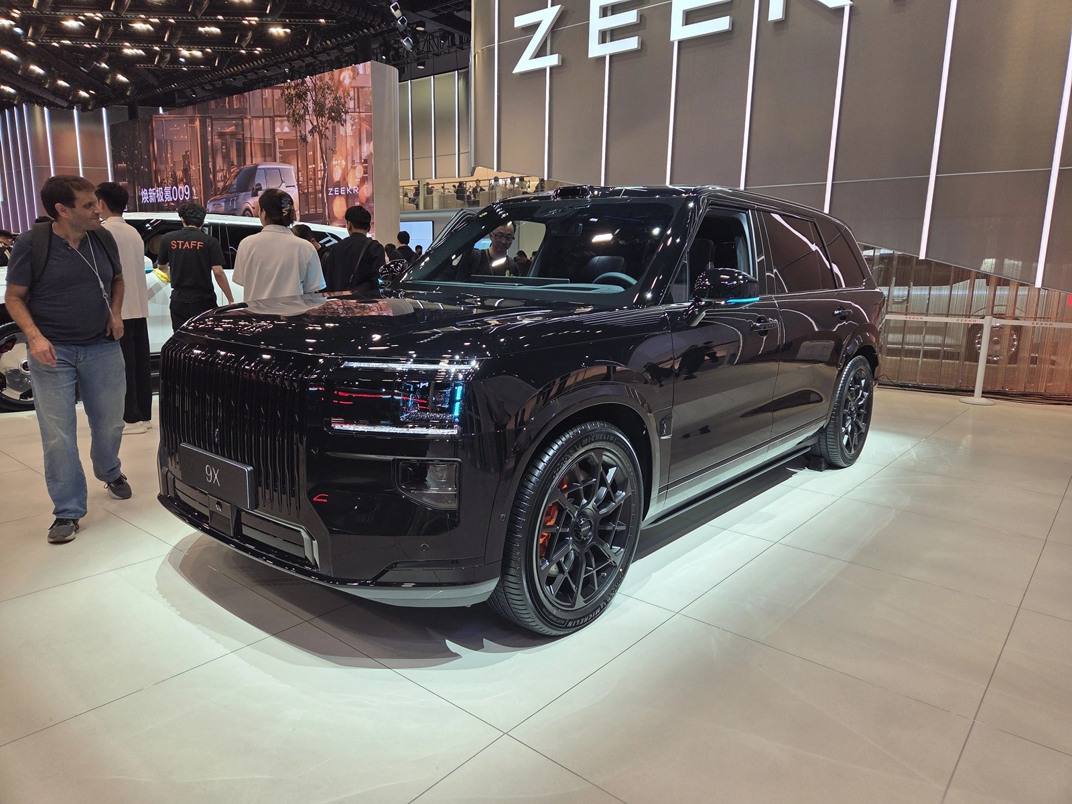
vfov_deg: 58.9
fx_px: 712
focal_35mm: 23
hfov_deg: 73.9
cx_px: 536
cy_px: 402
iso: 25
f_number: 1.8
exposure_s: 1/60.2
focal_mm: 5.4
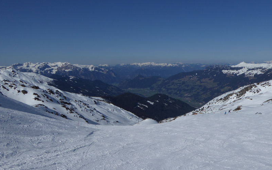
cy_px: 120
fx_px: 252
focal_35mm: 34
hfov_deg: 56.0
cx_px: 171
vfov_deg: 36.7
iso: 80
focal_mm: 4.3
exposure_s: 1/2000
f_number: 4.5
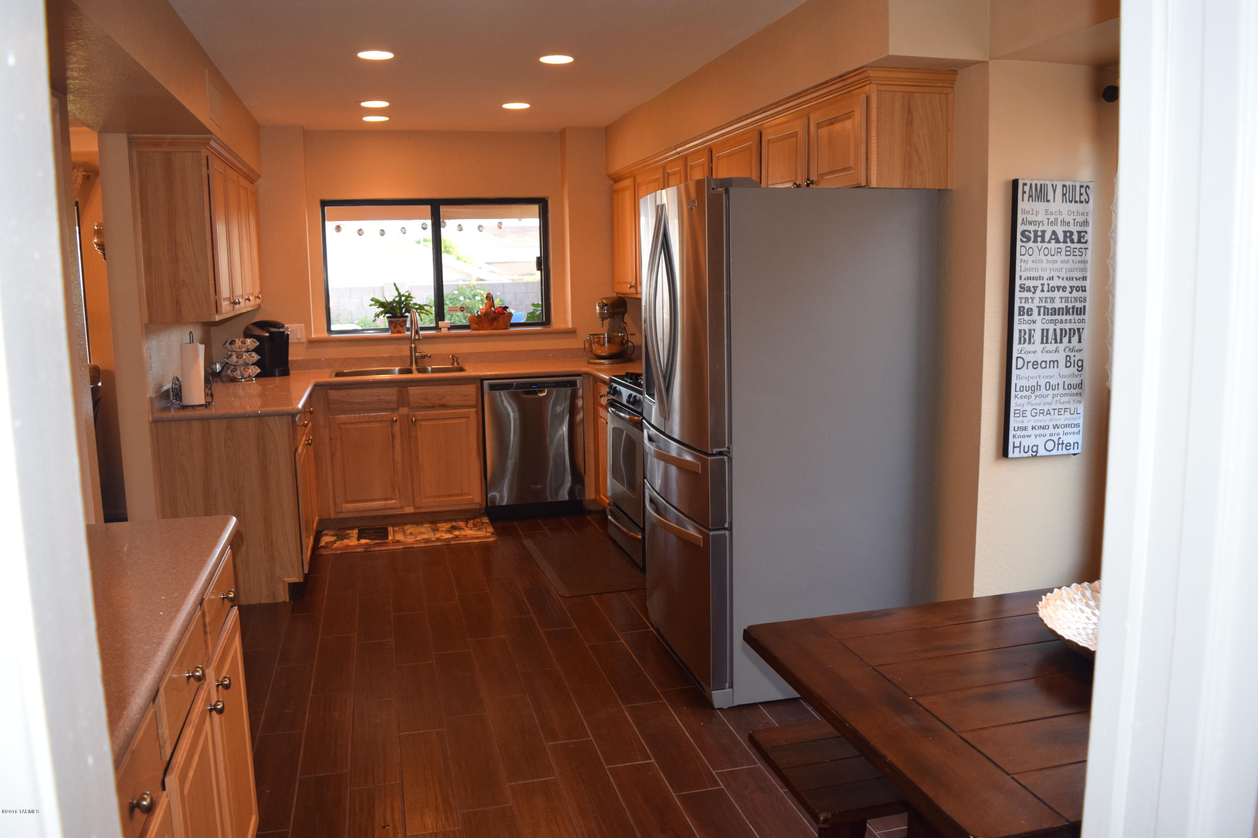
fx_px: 943
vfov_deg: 47.9
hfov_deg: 67.4
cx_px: 629
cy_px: 419
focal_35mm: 27
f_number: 5
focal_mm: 18
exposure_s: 1/100
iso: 800
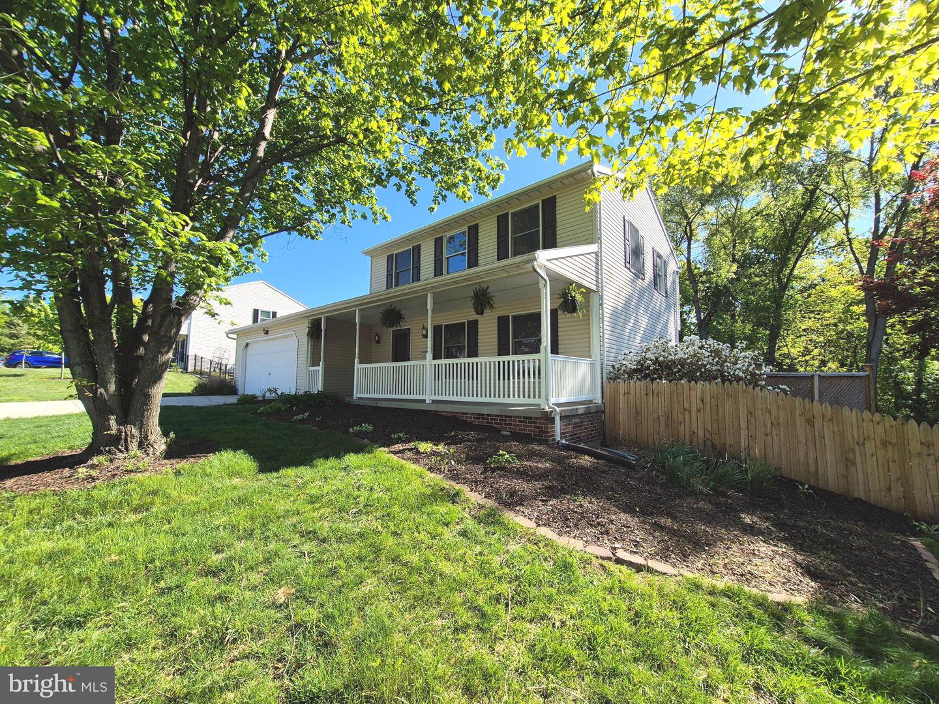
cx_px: 470
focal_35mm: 13
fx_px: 353
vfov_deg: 89.9
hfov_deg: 106.2
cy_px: 352
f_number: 2.2
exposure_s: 1/1014
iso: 50
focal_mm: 1.74
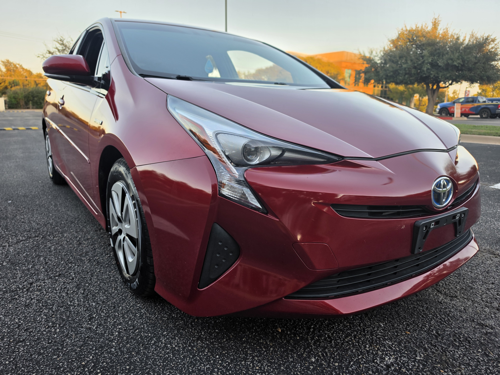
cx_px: 250
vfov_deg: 58.9
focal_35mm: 23
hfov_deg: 73.9
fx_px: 332
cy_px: 188
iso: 25
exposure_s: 1/359
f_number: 1.4
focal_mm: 6.5
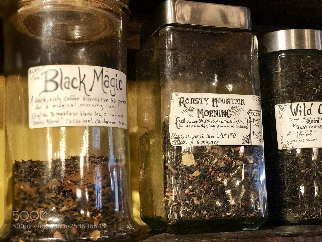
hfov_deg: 36.8
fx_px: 484
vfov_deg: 28.0
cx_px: 161
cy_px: 121
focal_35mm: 52
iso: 160
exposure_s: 1/12
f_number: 2.4
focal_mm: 6
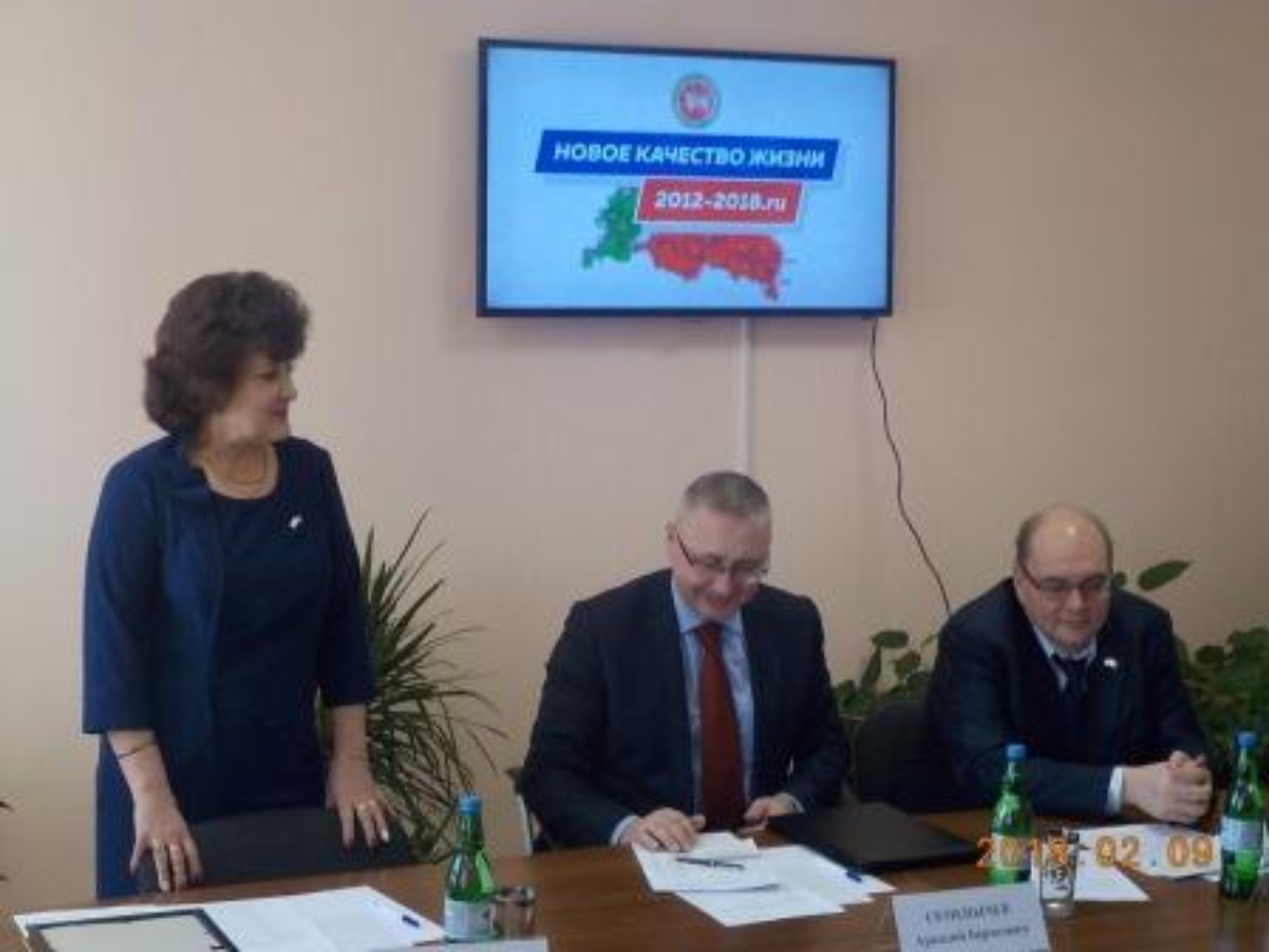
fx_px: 2126
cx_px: 634
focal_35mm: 58
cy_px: 476
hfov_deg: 33.2
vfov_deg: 25.2
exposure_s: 1/30
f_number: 4.7
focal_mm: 7.9
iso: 200
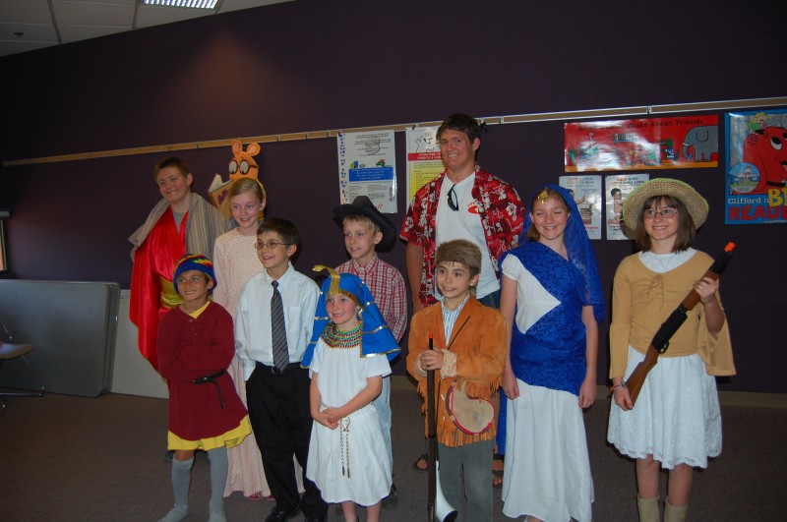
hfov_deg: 67.5
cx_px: 394
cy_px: 261
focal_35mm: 27
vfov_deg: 47.8
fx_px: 589
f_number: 3.5
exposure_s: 1/60
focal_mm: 18
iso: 200
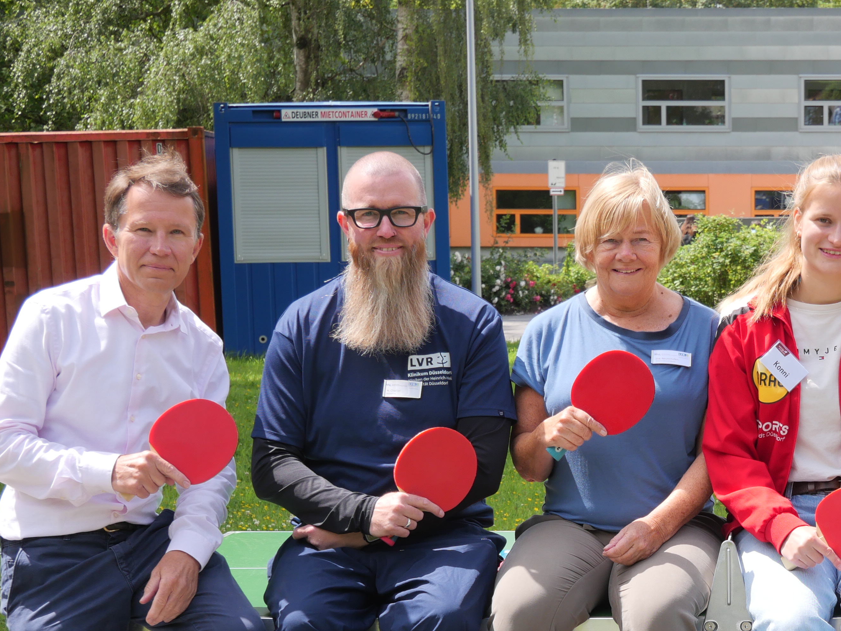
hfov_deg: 18.2
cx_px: 783
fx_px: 2575
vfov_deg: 13.8
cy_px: 607
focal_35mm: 106
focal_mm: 27
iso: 200
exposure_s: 1/500
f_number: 4.6
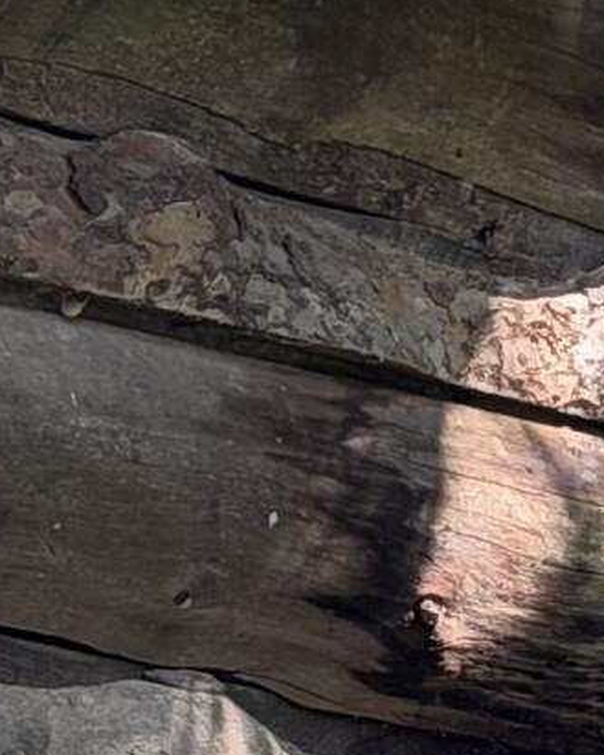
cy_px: 202
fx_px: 7639
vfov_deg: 5.7
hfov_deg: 4.1
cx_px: -2111
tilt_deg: -10.6
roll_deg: +3.3
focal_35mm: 342
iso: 64
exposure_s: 1/121
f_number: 1.78
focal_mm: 6.76
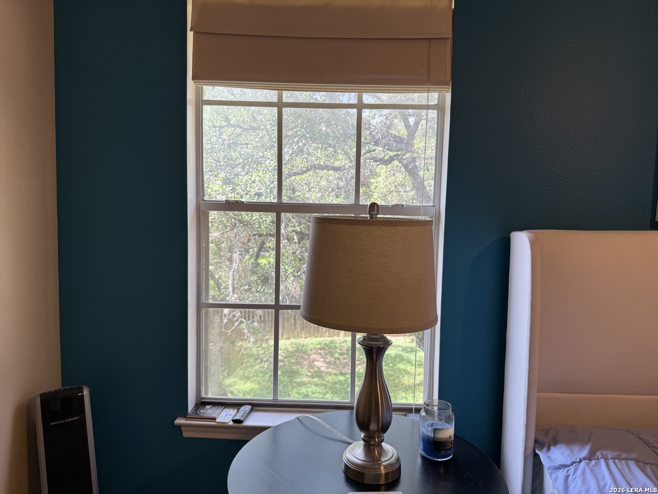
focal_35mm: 24
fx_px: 456
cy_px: 247
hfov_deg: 71.6
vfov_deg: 56.8
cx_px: 329
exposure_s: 1/120
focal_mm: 6.76
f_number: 1.78
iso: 64
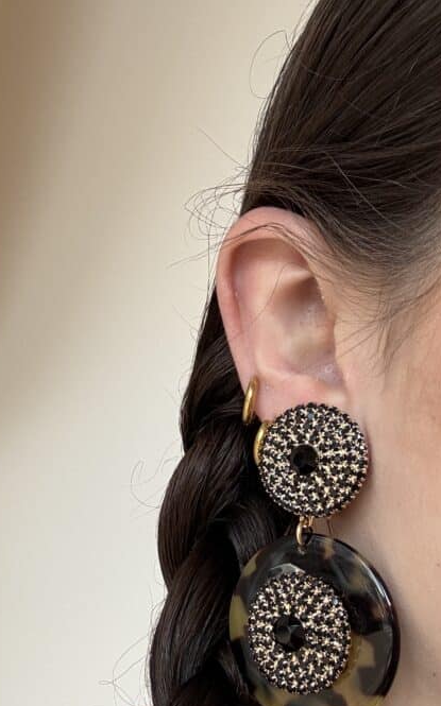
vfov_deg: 40.8
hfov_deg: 26.0
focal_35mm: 49
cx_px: 121
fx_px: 943
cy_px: 441
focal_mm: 2.69
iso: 32
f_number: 1.9
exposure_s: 1/121
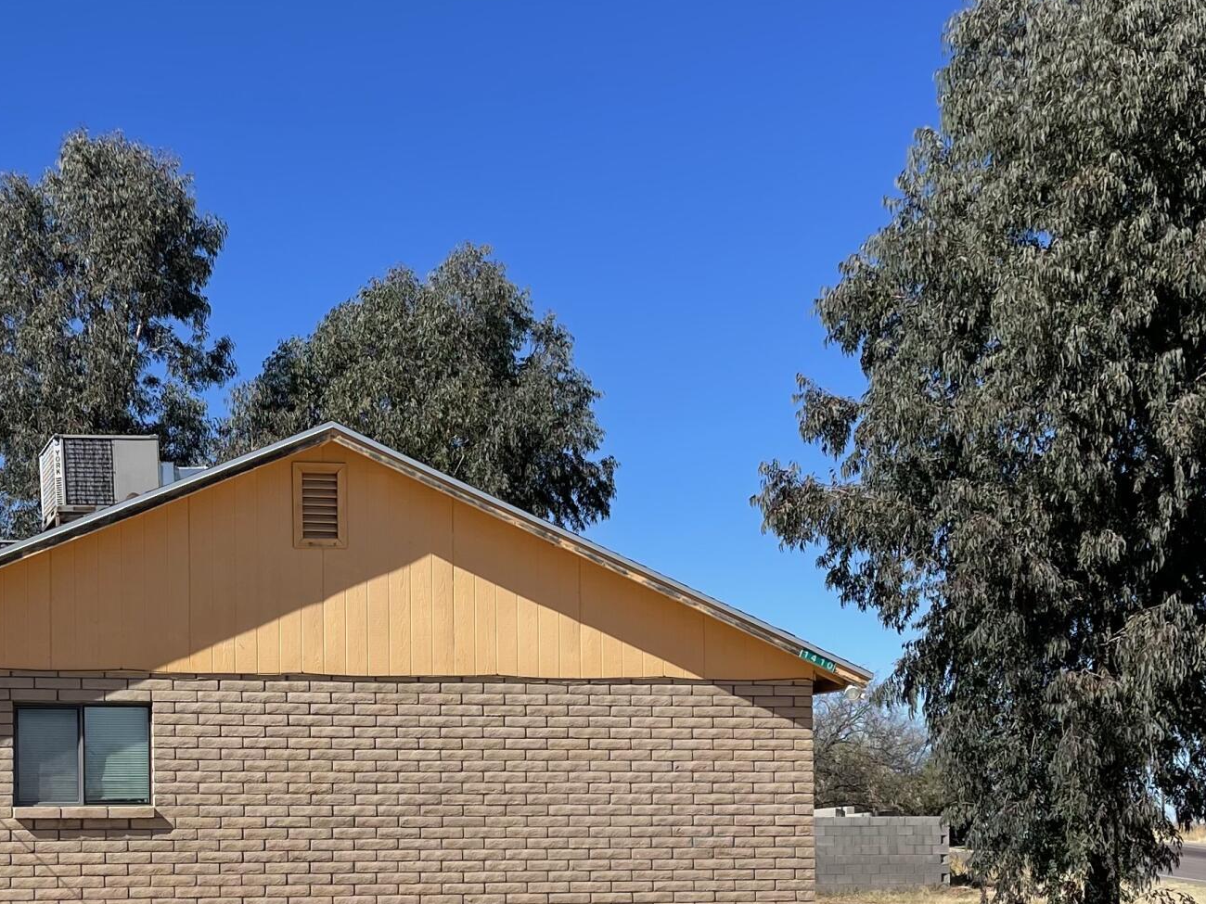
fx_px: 2090
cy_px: 793
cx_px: 287
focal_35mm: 60
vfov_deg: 23.8
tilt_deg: +2.6
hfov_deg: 31.5
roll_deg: -1.1
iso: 32
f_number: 1.6
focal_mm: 5.1
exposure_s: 1/4049
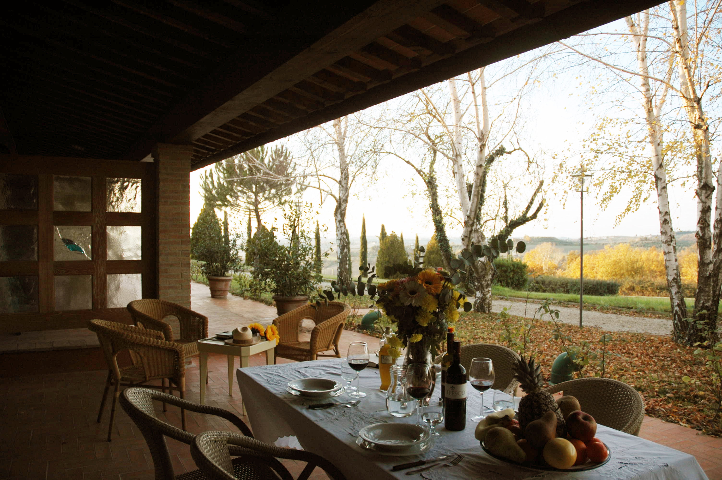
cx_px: 361
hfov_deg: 67.4
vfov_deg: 47.8
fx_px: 541
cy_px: 240
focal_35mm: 27
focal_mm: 18
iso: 200
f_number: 3.5
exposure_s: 1/320
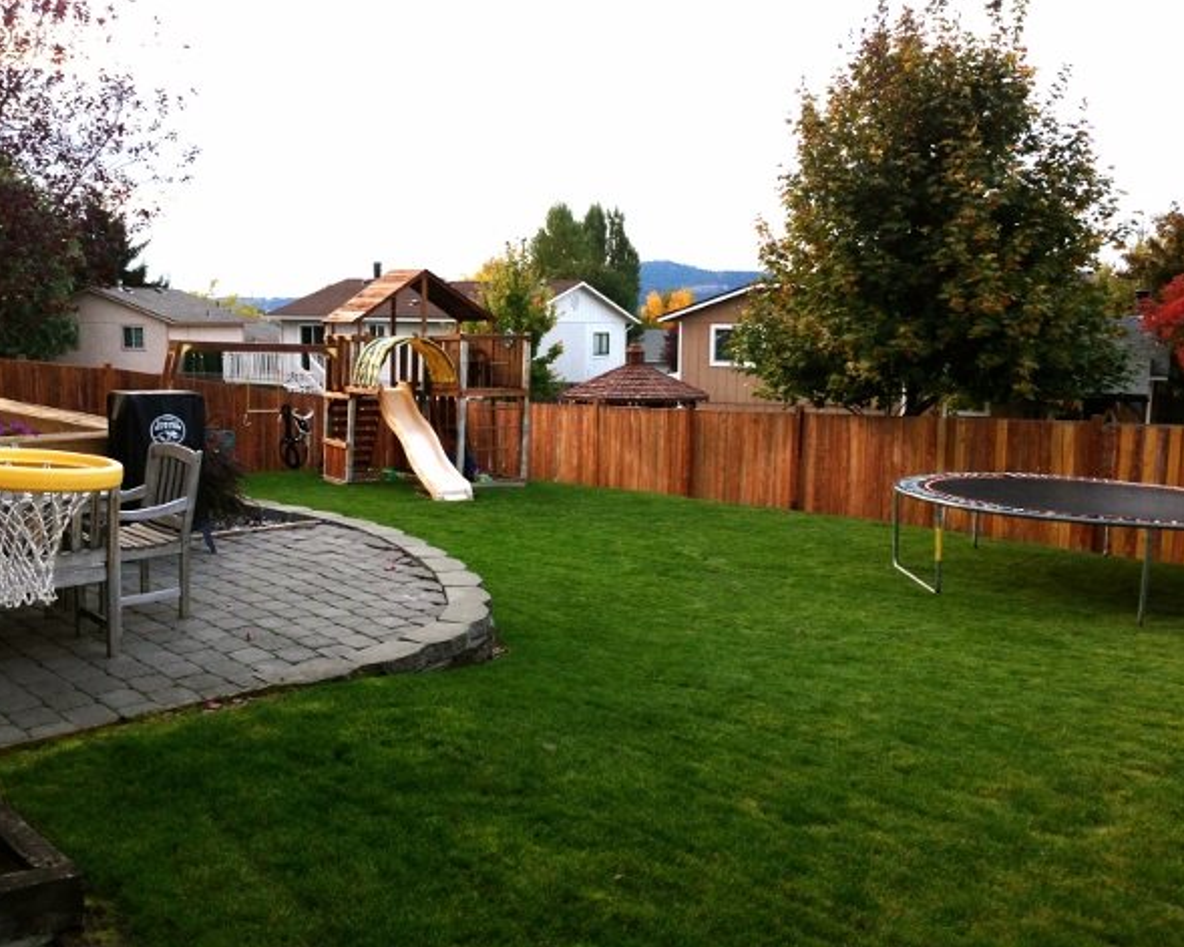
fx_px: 1226
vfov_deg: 42.2
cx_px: 589
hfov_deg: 51.5
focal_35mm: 35
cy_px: 466
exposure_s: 1/60
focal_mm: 4.12
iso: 50
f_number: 2.4
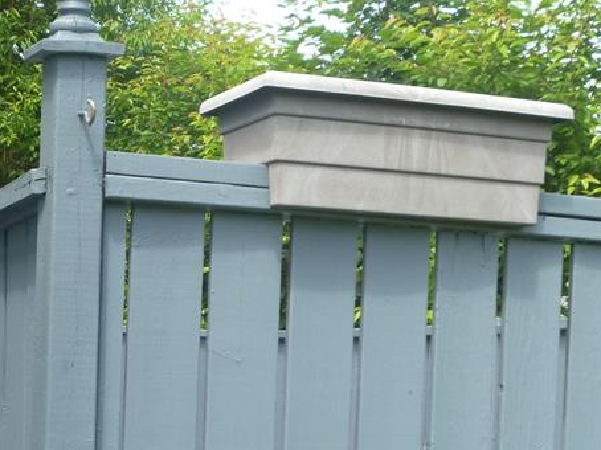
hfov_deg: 24.5
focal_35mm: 79
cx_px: 151
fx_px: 1371
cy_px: 369
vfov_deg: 18.4
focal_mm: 6.3
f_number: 3.5
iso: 80
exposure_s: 1/160
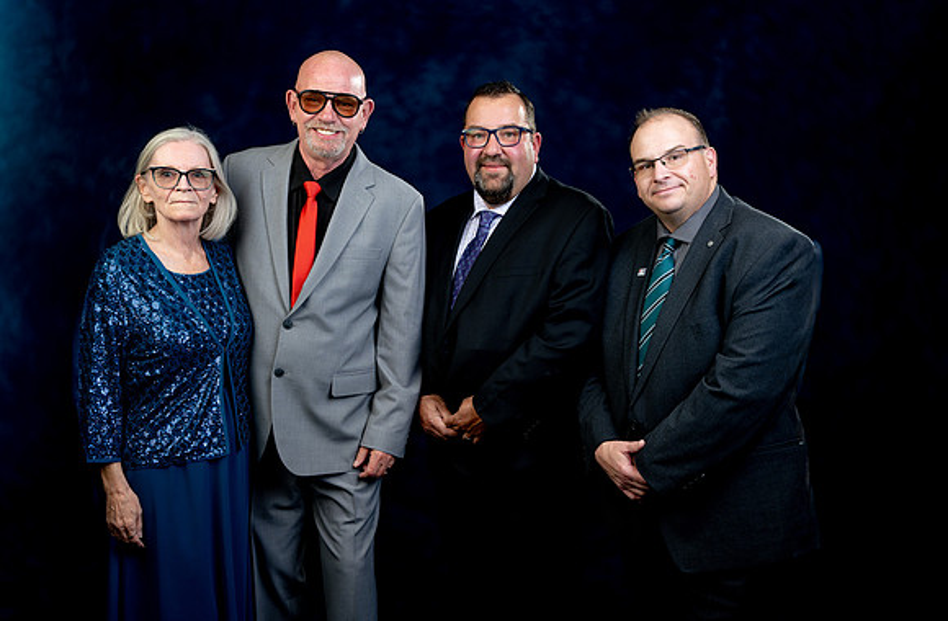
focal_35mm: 38
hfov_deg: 51.0
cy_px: 307
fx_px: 993
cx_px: 451
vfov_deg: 34.7
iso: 200
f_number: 4.5
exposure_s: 1/200
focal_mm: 36
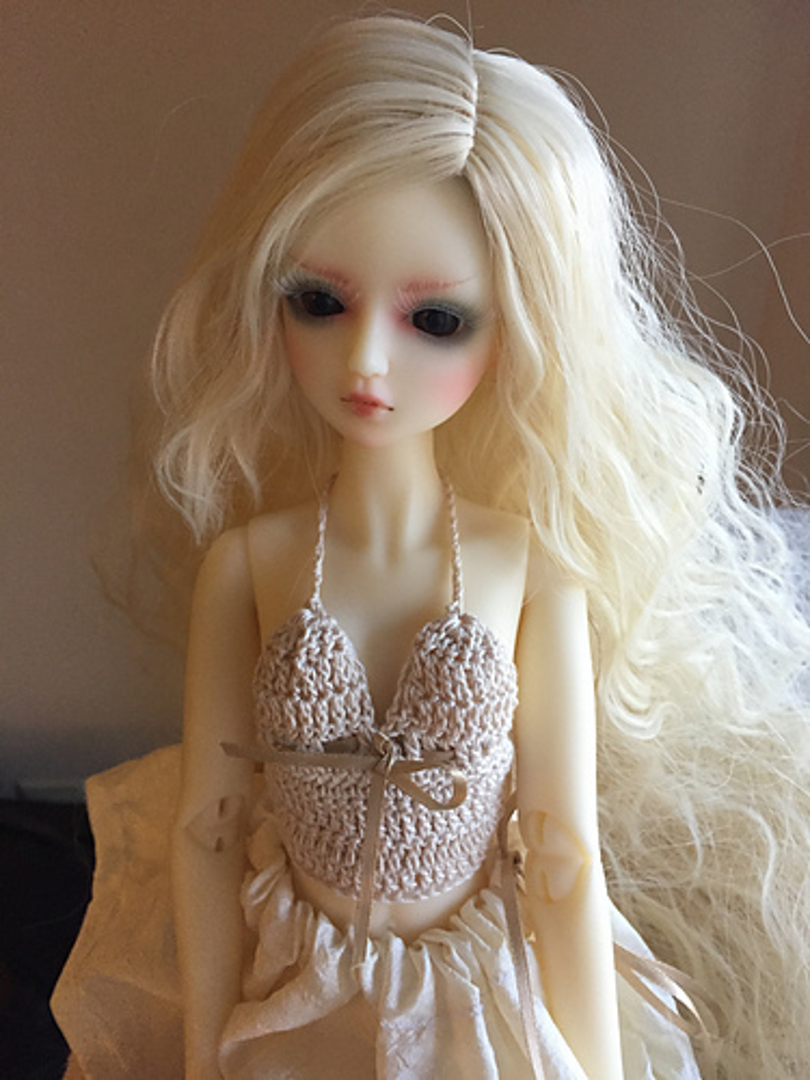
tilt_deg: -28.0
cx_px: 405
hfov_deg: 48.2
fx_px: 905
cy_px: 540
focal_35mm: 29
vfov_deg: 61.7
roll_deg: -0.1
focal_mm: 4.15
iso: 200
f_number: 2.2
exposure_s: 1/30
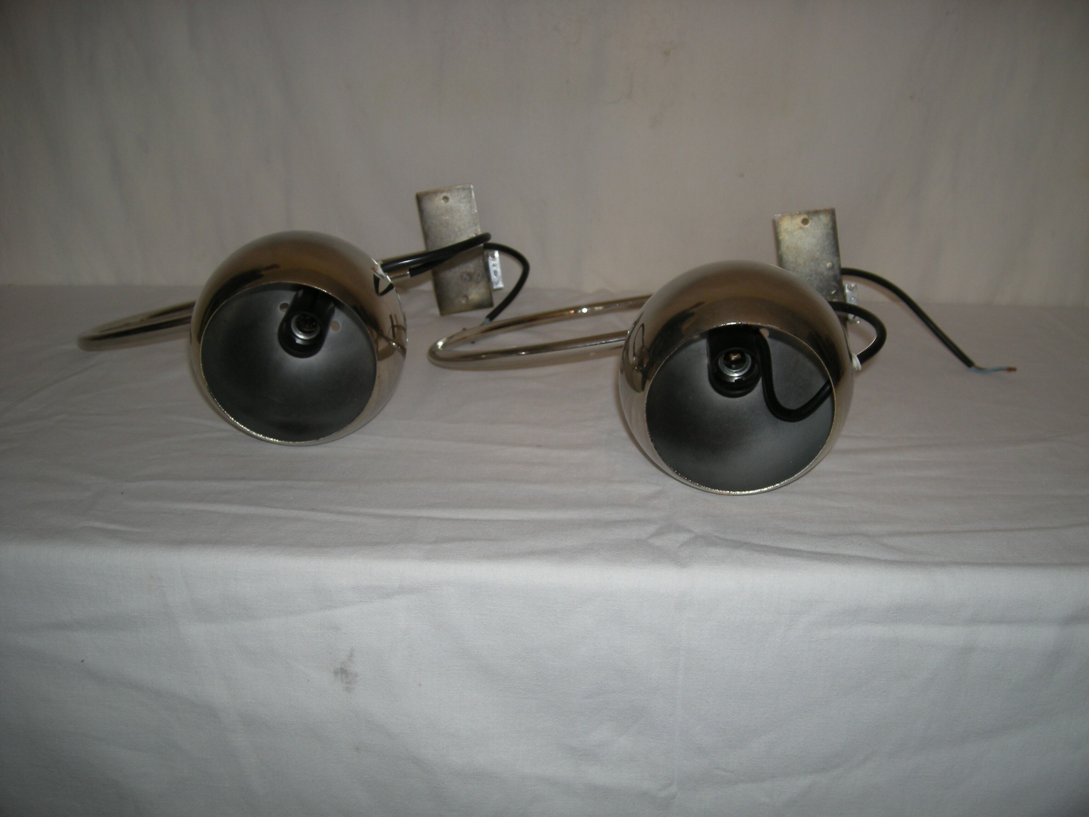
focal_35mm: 35
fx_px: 1101
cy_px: 408
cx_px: 544
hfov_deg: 52.6
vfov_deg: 40.7
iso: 50
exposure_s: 1/41.6
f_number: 2.8
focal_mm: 5.7
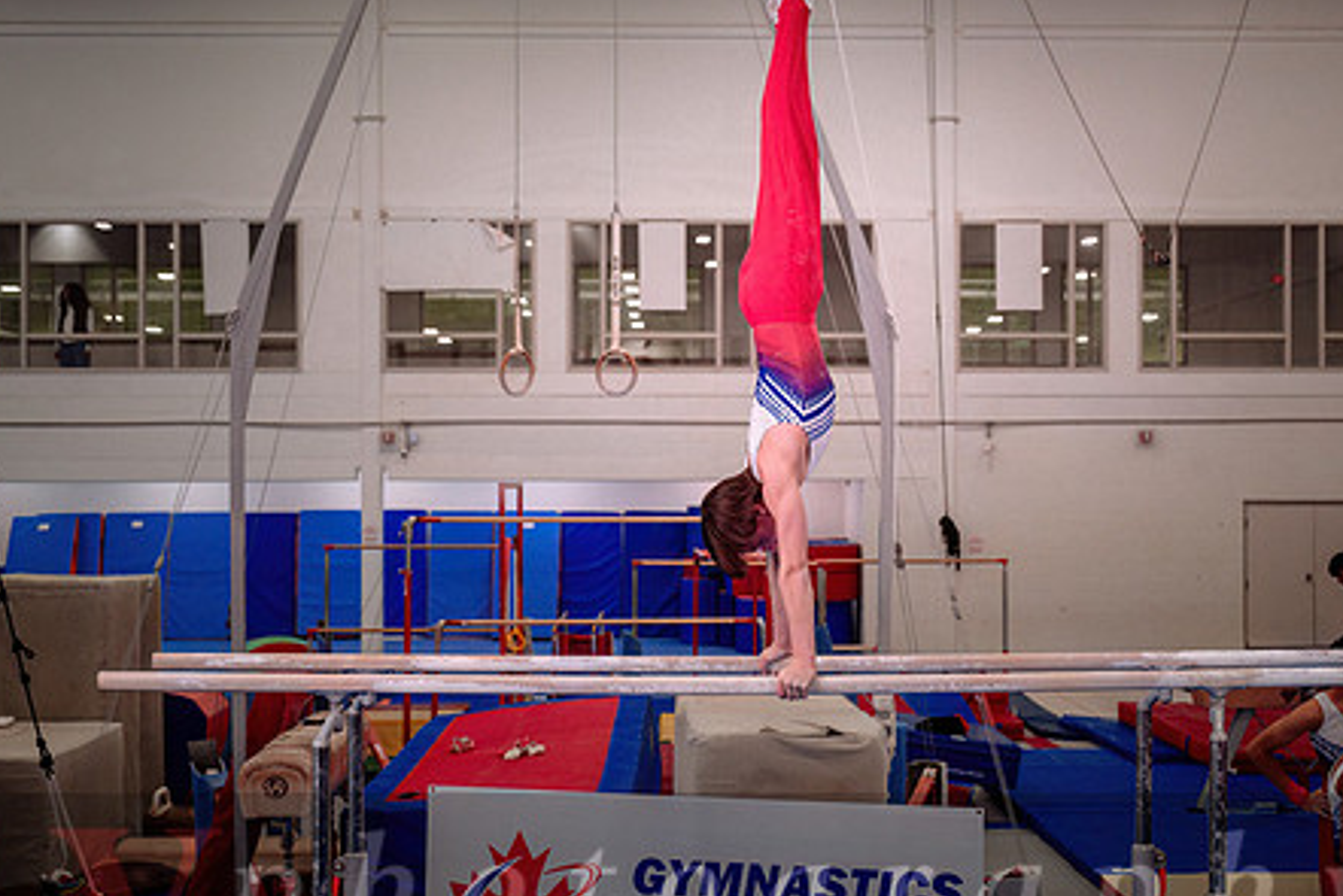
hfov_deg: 42.7
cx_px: 704
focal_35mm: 46
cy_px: 477
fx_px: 1717
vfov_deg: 29.3
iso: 1600
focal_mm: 32.5
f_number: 2.8
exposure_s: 1/800
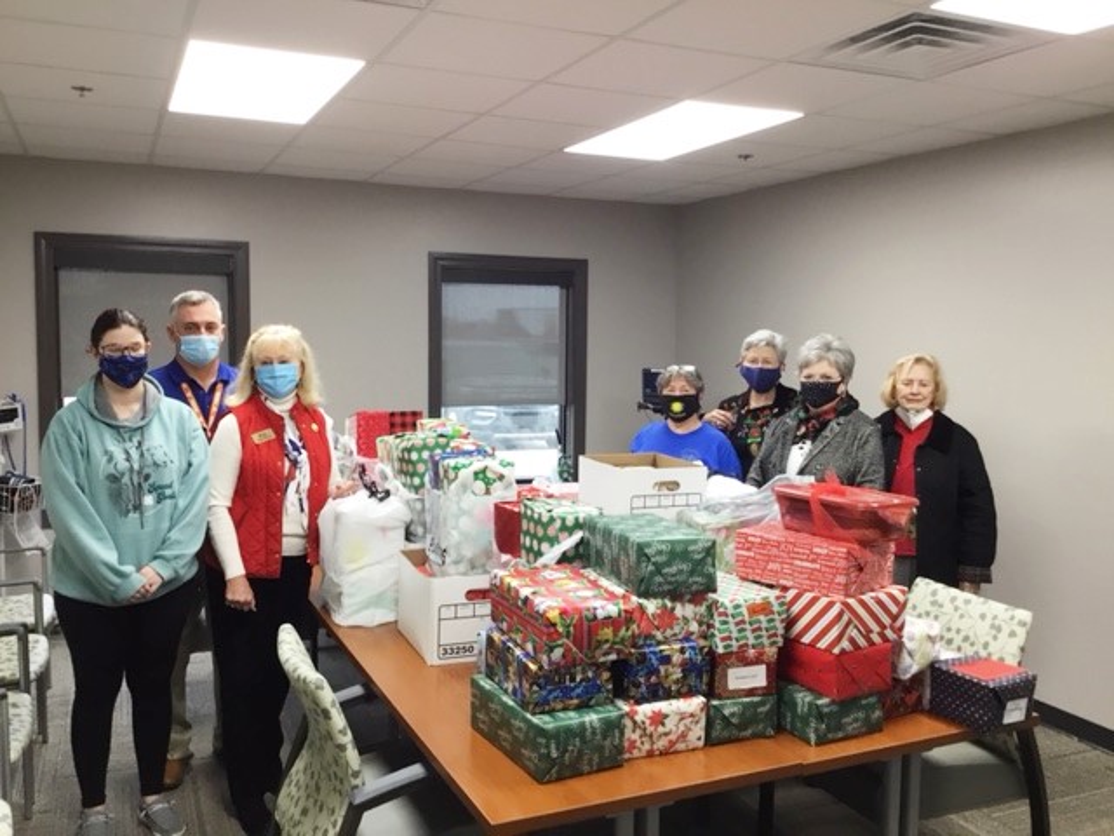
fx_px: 998
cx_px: 557
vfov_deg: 45.4
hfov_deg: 58.4
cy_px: 418
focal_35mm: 31
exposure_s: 1/30
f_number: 2.4
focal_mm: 3.3
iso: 50
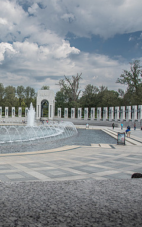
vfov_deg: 52.7
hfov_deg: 32.2
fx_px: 229
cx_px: 6
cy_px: 114
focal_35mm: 37
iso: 100
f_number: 8
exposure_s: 1/160
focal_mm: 24
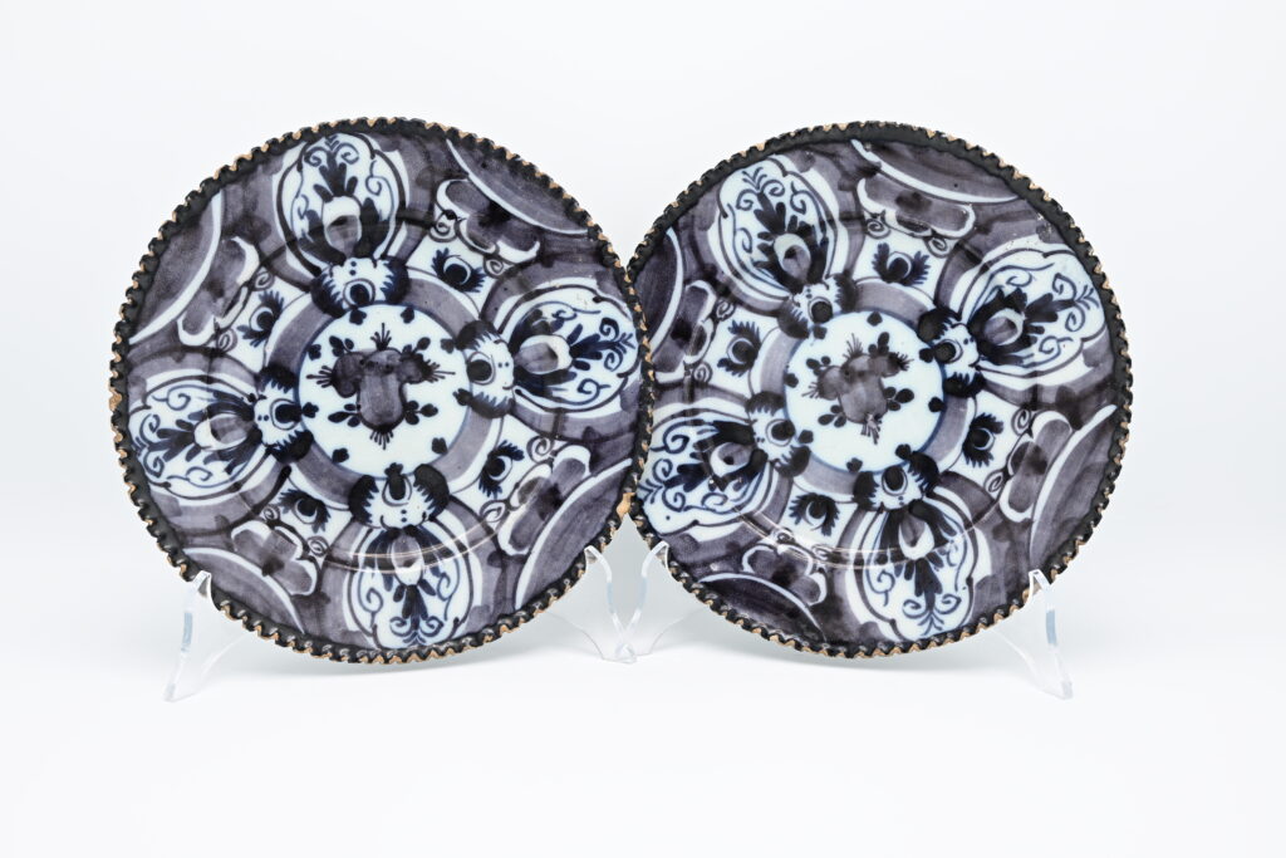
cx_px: 643
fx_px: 1822
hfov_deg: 38.9
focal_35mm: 51
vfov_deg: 26.5
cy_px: 429
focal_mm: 51
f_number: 10
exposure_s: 1/15
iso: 100
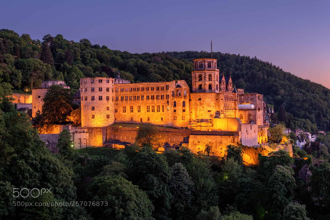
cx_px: 165
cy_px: 110
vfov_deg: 36.9
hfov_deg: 53.1
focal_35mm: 36
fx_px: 330
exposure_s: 1.8
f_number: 5.6
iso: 200
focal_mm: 24
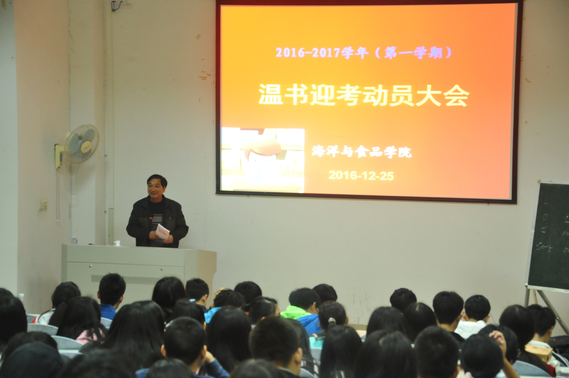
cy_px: 189
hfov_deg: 21.9
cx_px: 284
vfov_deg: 14.7
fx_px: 1468
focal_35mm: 93
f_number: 5.3
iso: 1600
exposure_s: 1/13
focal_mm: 62
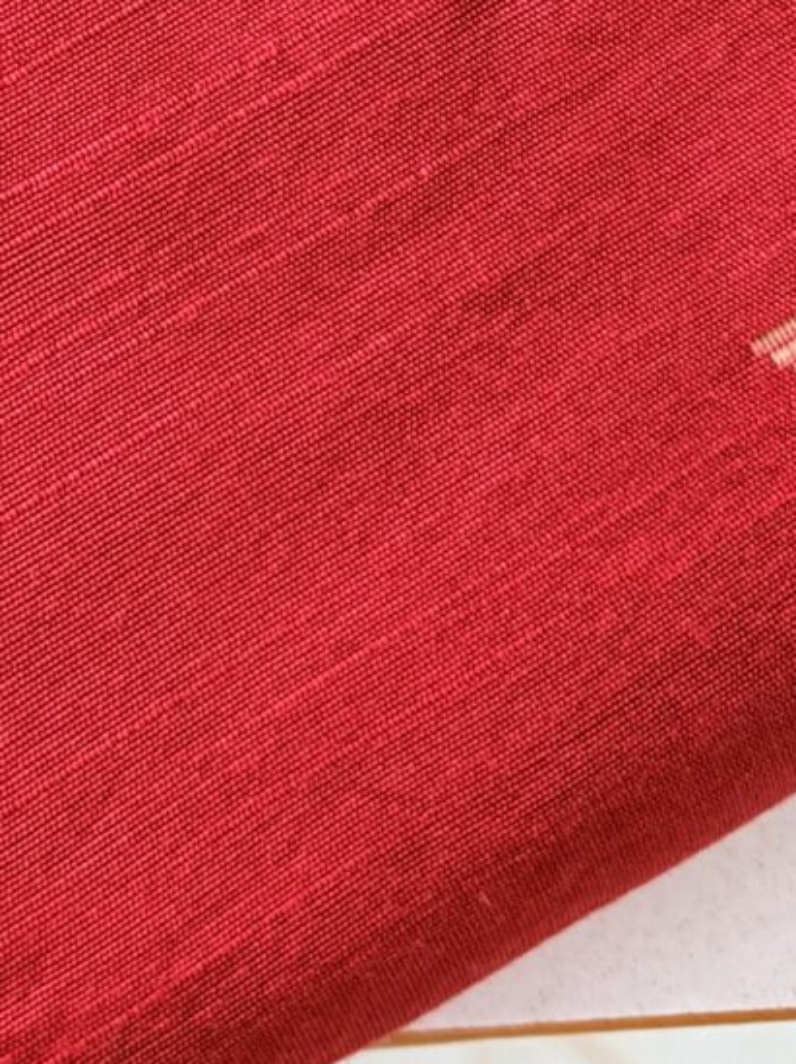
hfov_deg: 12.3
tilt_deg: -75.0
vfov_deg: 15.3
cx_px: -531
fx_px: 3438
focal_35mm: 112
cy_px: -820
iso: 400
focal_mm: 6.76
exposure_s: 1/60
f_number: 1.78
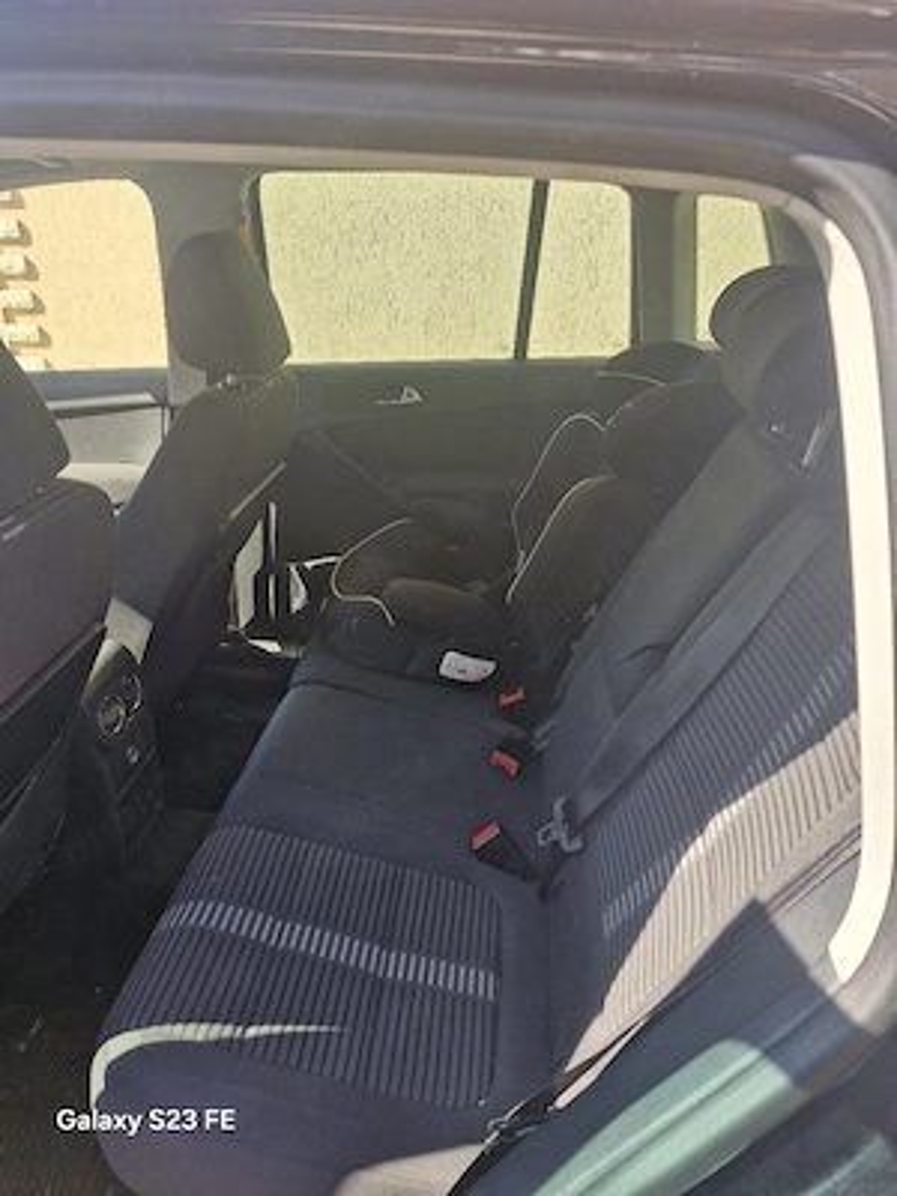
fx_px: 795
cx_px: 448
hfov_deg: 58.9
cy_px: 598
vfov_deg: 73.9
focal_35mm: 23
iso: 50
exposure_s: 1/182
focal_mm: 5.54
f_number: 1.8
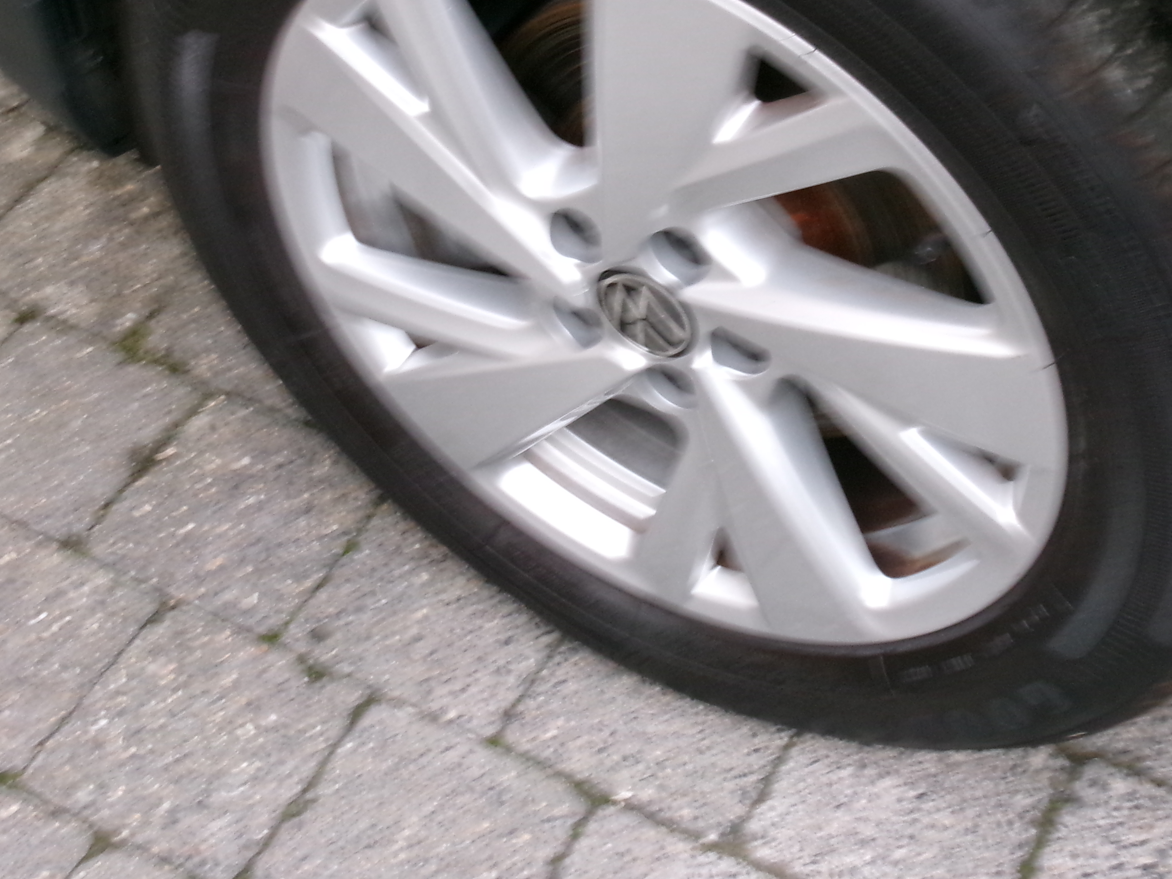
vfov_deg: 19.6
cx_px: 698
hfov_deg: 25.9
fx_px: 2539
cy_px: 293
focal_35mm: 75
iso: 400
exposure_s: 1/13
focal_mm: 9.5
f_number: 4.9
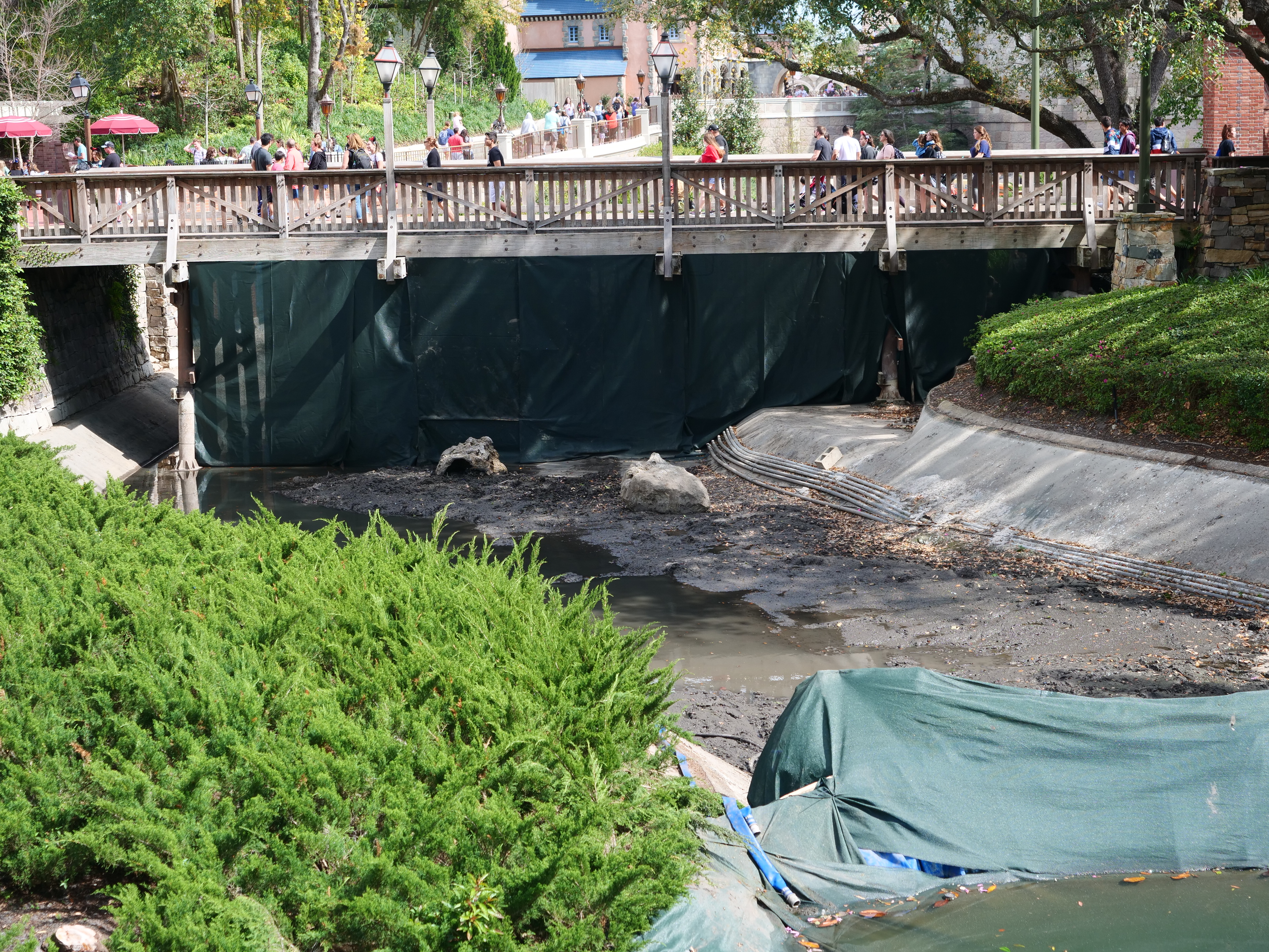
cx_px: 634
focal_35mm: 58
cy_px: 476
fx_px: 2126
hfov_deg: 33.2
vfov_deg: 25.2
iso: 200
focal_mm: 29
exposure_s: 1/640
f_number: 3.7
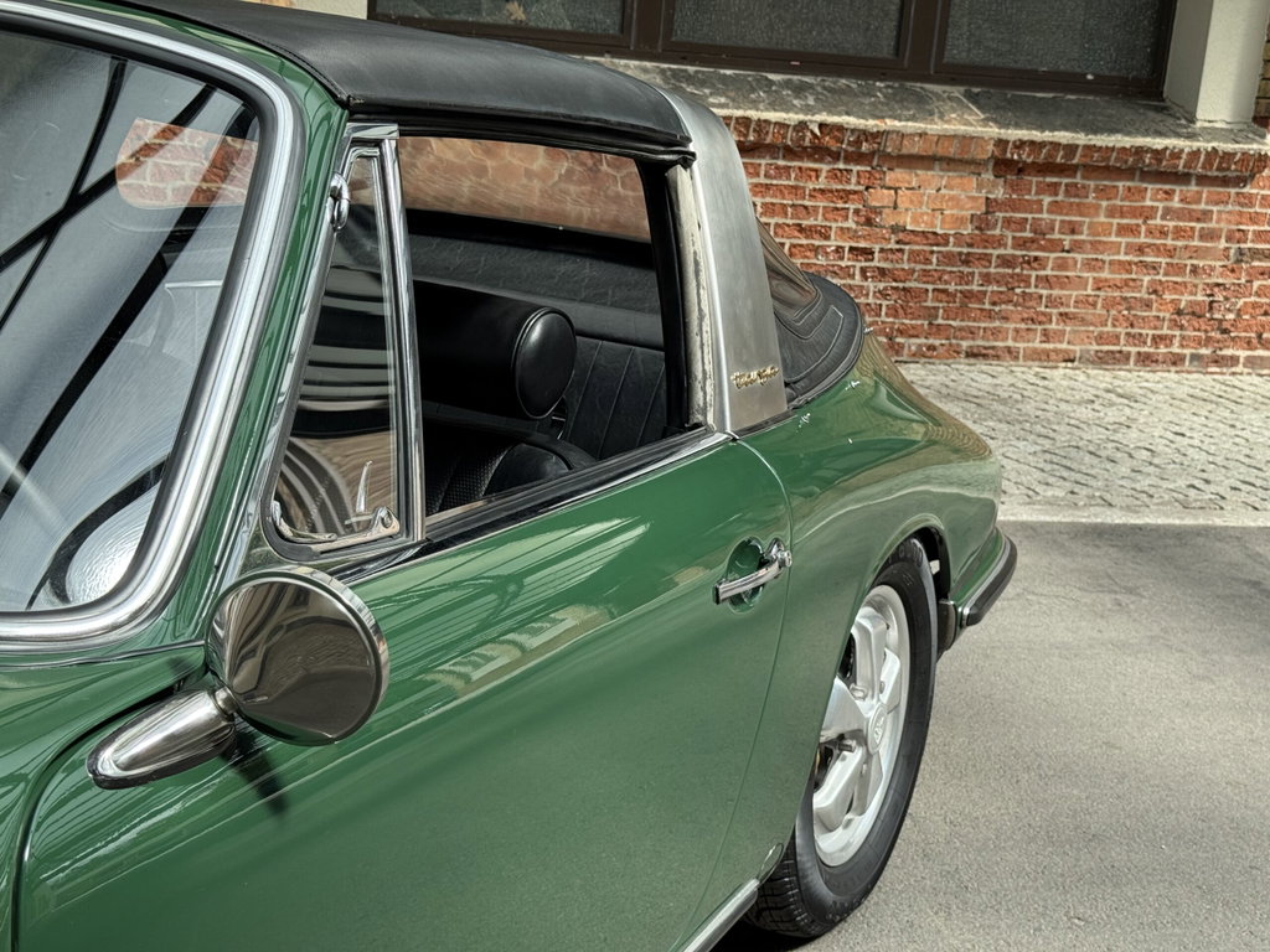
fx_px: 1761
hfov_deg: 39.7
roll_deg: -4.4
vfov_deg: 30.3
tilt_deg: -12.8
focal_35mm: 48
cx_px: 635
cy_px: 476
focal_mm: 6.76
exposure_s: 1/1366
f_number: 1.78
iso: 64
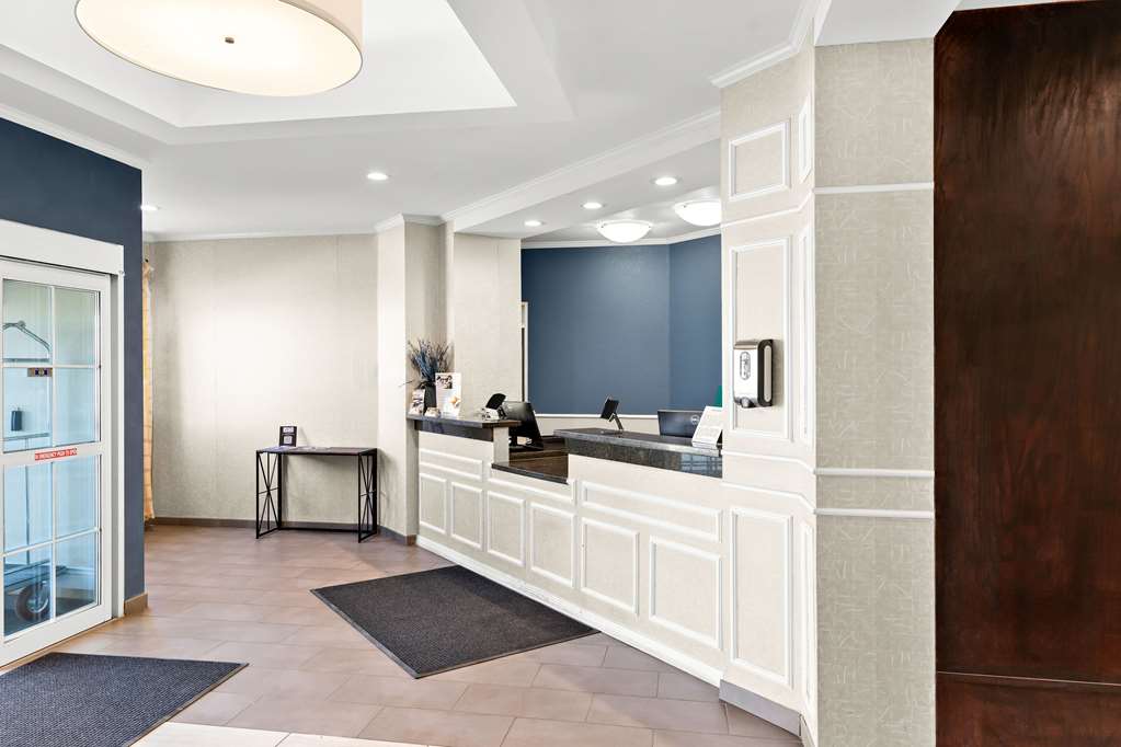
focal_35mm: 24
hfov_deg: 73.7
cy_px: 374
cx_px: 560
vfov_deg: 53.1
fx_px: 747
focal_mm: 24
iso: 400
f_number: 11
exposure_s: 1/30
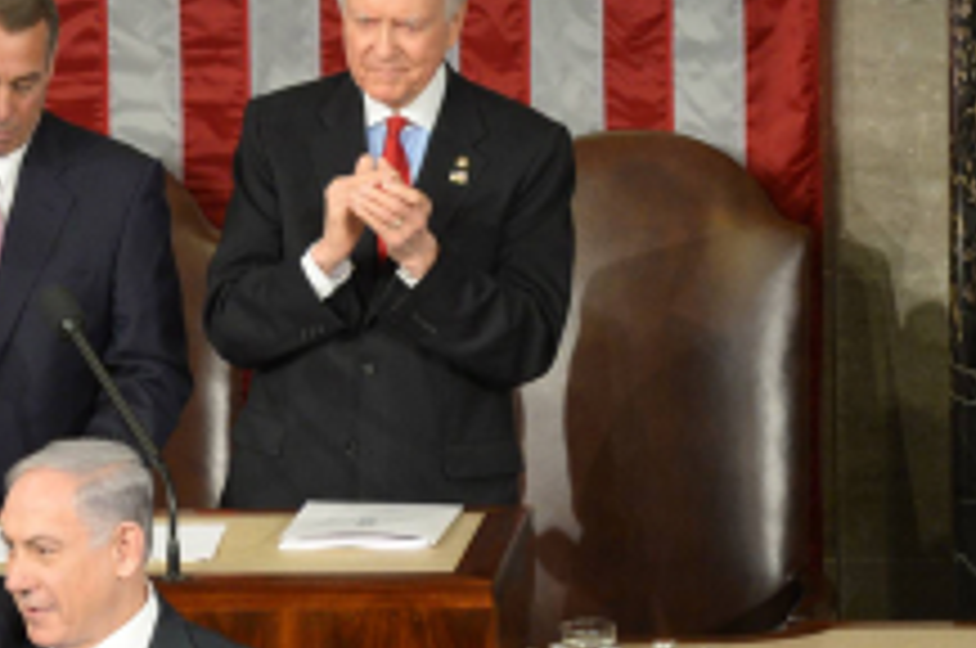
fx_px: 14023
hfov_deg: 4.0
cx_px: 22
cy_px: 693
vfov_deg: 2.6
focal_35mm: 518
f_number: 7.1
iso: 1600
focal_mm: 155
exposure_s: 1/125
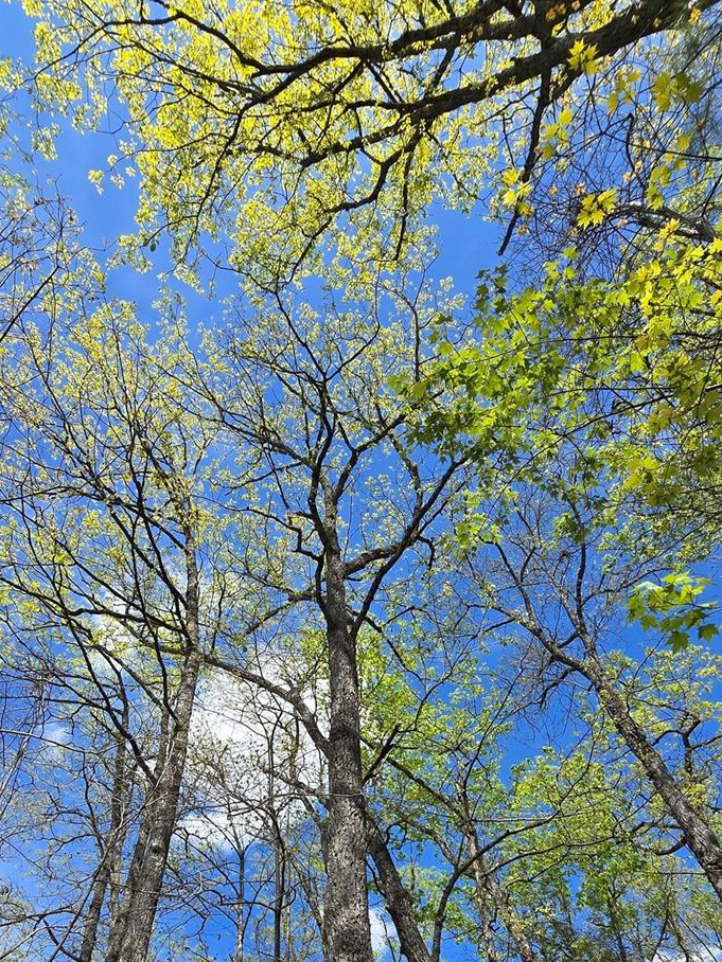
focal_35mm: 22
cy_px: 691
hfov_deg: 60.9
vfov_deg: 72.4
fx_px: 612
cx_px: 319
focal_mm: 2.2
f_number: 2.2
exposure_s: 1/1775
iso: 50
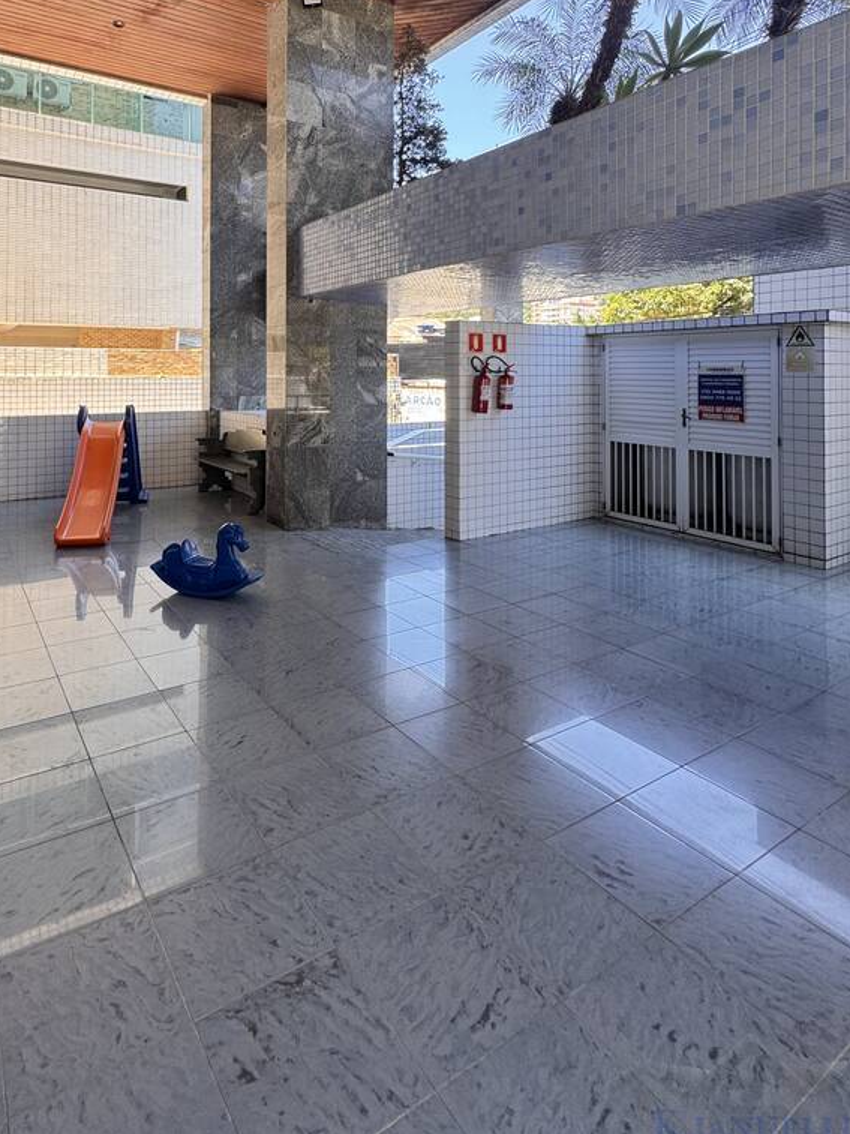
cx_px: 310
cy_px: 366
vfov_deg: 78.7
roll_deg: -0.2
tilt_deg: +0.9
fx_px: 655
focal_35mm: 20
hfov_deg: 64.9
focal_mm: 2.22
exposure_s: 1/99
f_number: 2.2
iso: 64
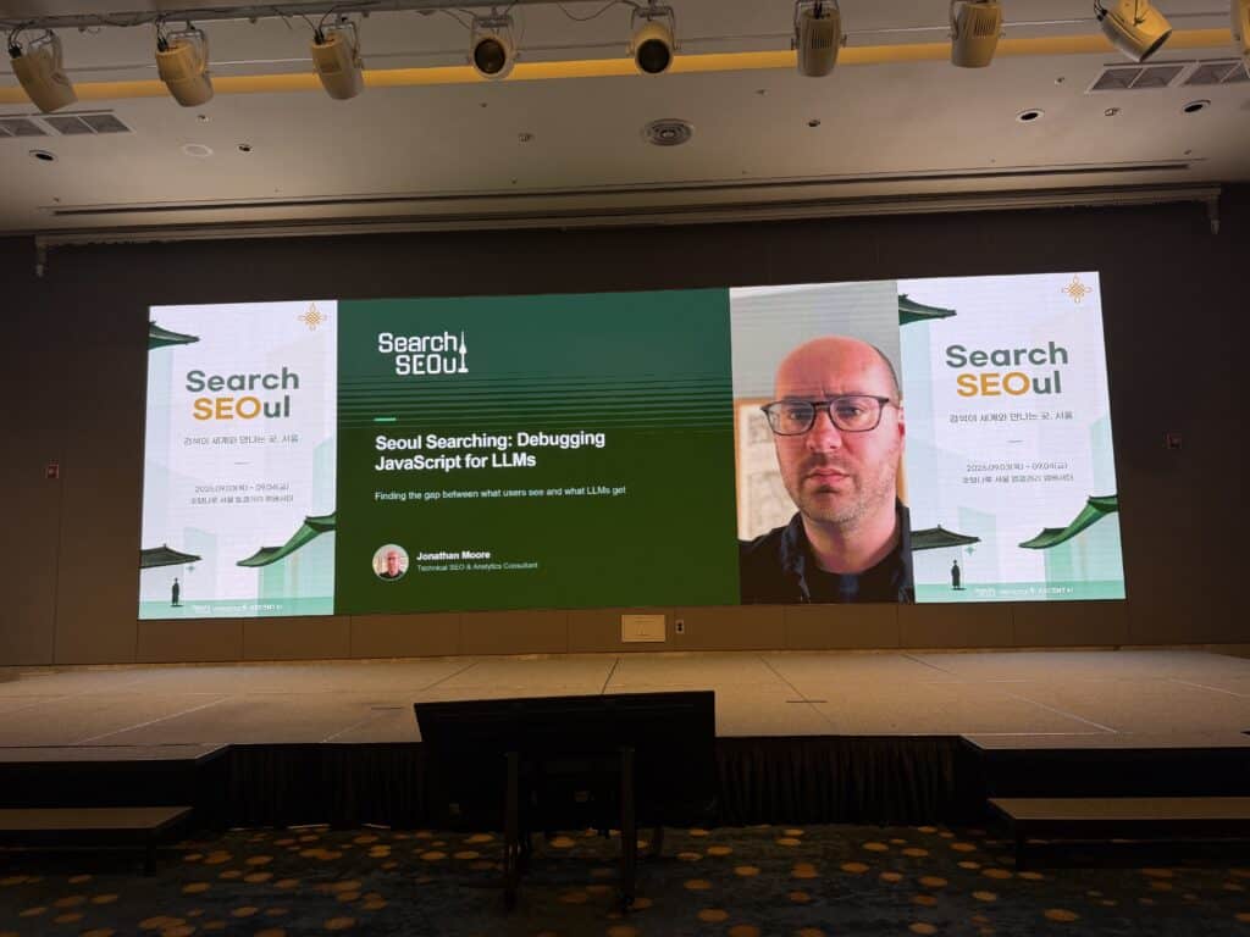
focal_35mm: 24
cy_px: 468
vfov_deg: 56.8
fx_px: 867
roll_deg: +1.5
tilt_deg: +6.4
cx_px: 625
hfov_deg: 71.6
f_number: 1.78
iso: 160
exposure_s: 1/121
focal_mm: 6.76
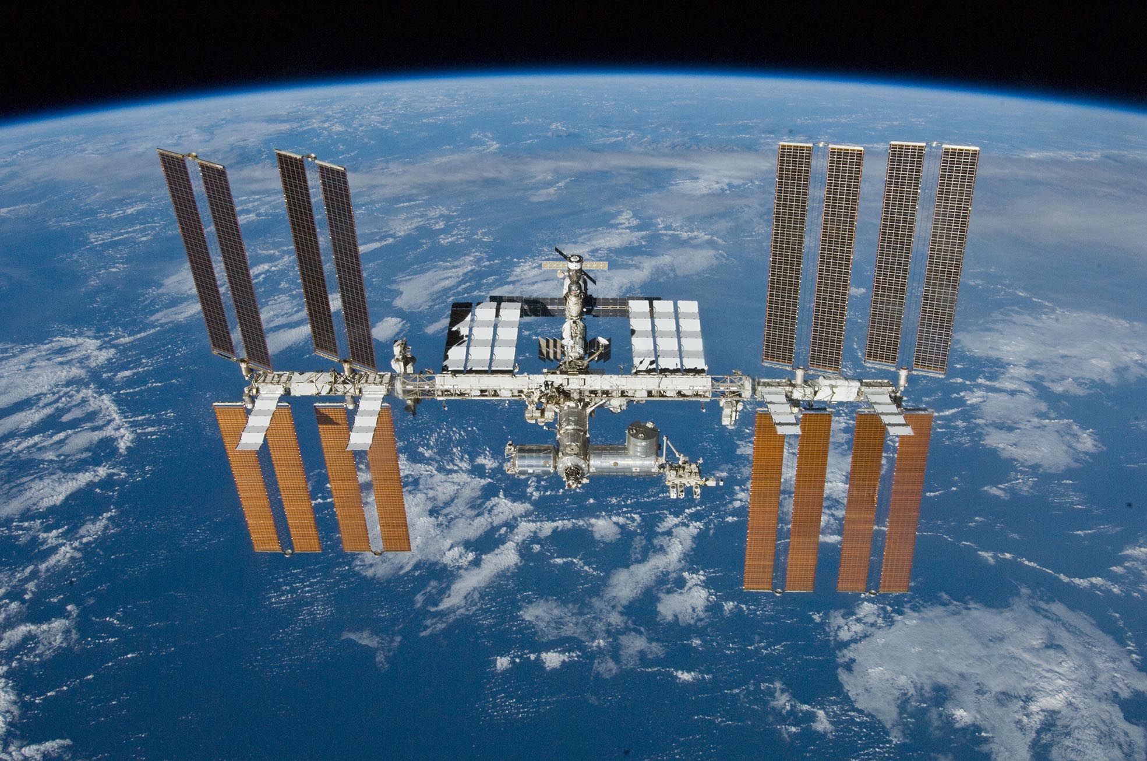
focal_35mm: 30
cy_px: 380
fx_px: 954
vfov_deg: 43.5
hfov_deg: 62.0
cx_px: 574
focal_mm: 20
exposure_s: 1/500
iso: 500
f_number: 20
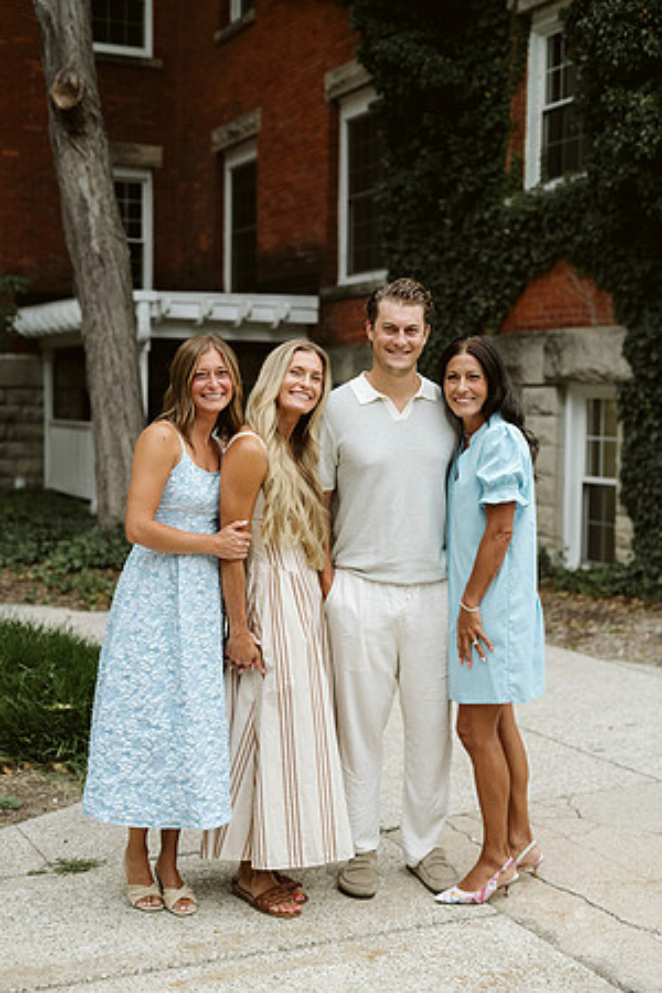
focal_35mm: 50
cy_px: 496
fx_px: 1379
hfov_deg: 27.0
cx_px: 331
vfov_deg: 39.6
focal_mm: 50
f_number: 2.5
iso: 1000
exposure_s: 1/800
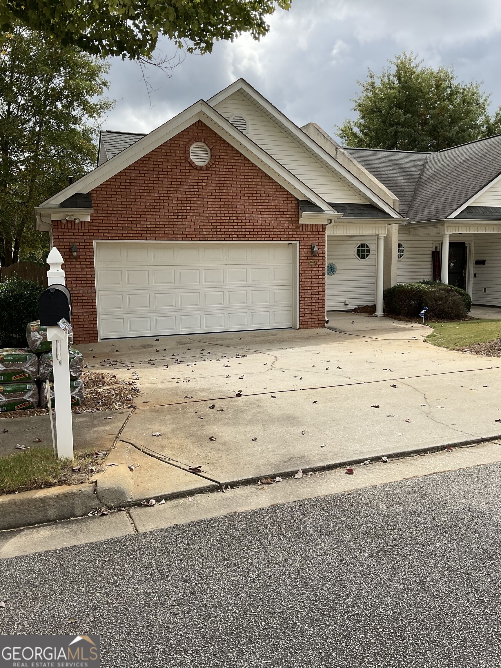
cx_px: 250
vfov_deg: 61.7
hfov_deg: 48.2
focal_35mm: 29
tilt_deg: -8.5
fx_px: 560
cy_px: 334
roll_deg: +1.1
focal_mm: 3
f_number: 1.8
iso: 16
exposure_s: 1/1377
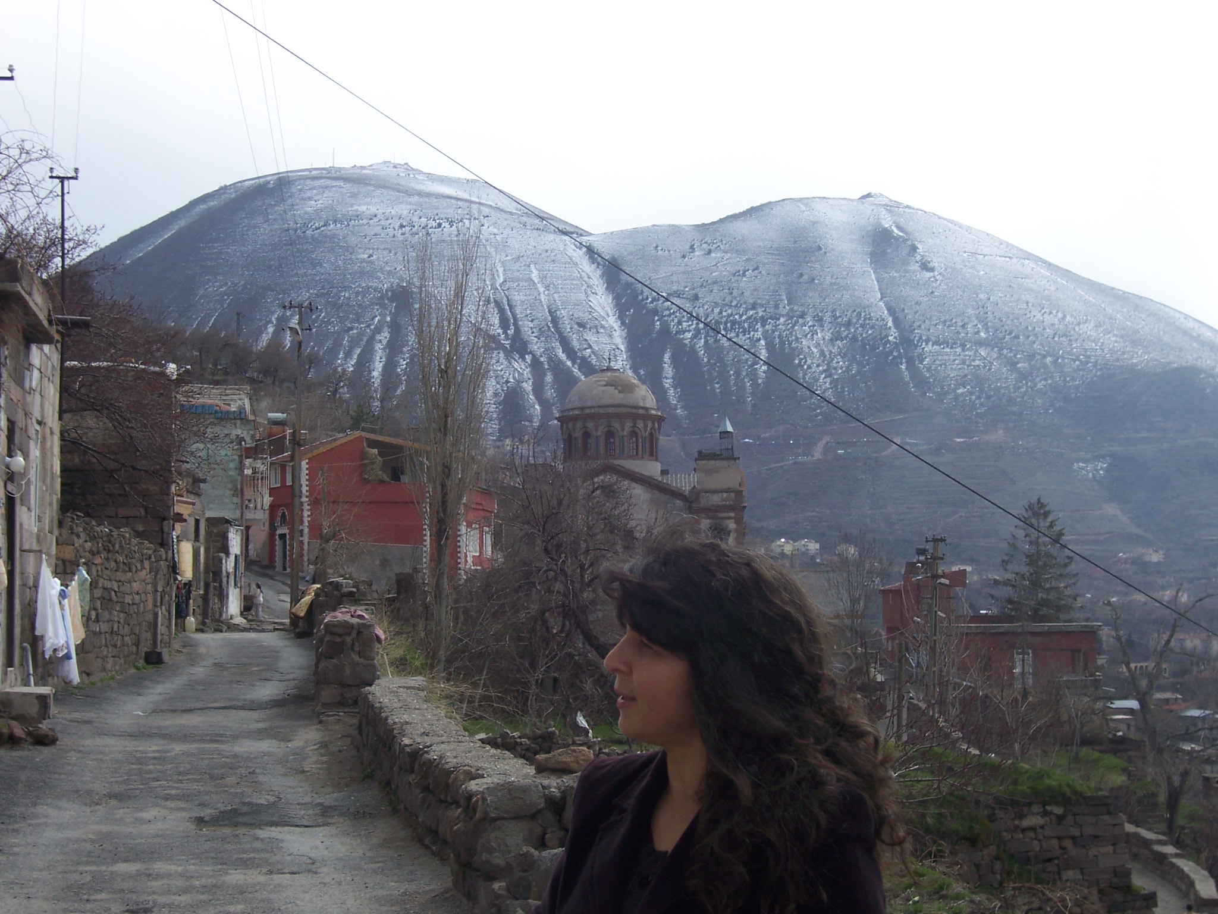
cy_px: 457
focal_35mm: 56
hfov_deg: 34.3
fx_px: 1970
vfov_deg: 26.1
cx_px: 609
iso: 80
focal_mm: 9.6
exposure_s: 1/800
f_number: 3.6
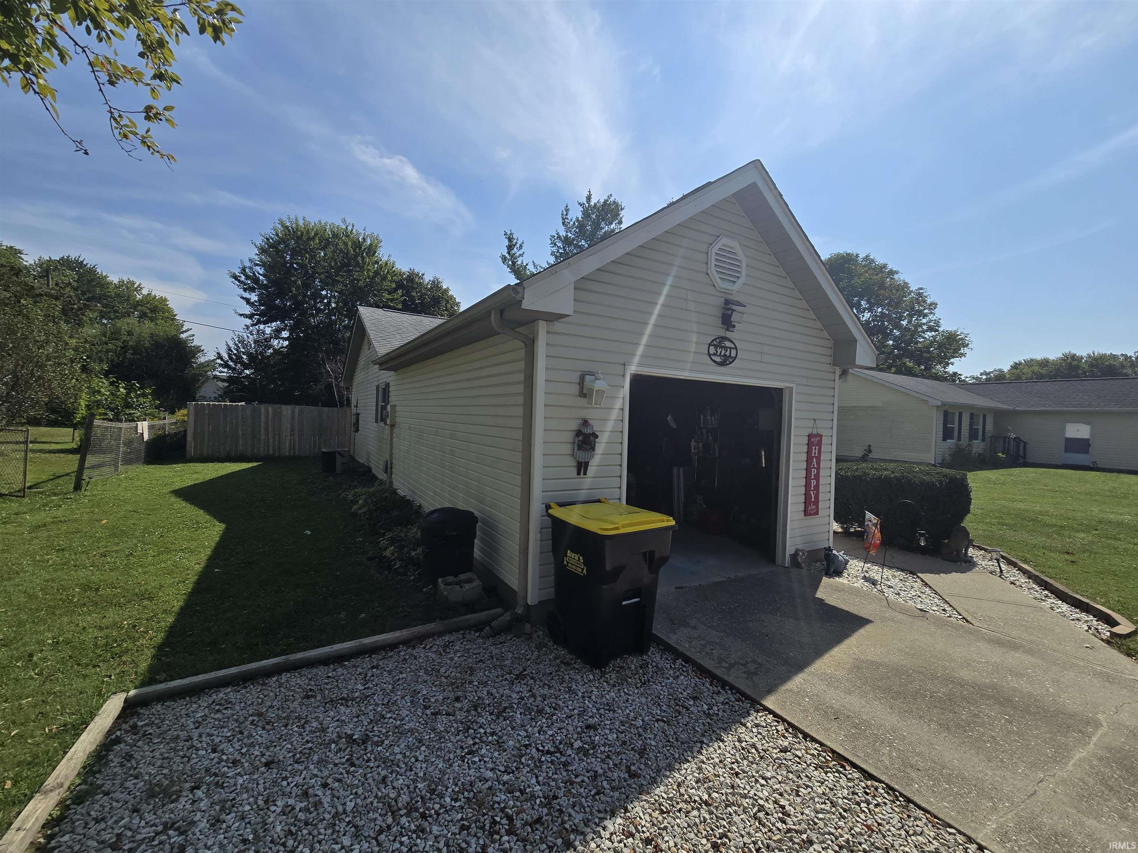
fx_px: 427
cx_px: 569
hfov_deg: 106.2
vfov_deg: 89.9
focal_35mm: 13
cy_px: 426
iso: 50
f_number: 2.2
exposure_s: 1/3092
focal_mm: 2.2
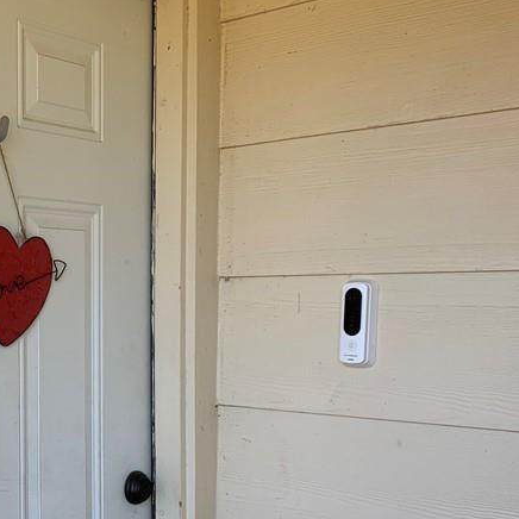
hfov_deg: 29.6
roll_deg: -0.2
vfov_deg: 31.4
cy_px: 338
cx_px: 7
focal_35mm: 54
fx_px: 916
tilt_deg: -1.7
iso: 25
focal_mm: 4.25
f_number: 1.8
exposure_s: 1/139
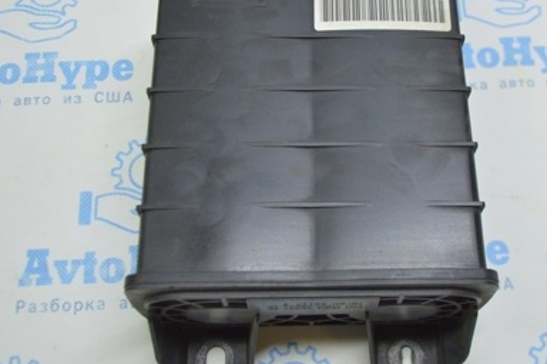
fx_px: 835
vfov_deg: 24.4
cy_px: 111
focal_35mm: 55
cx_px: 313
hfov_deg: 36.2
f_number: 3.8
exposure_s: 1/60
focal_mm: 22
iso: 400
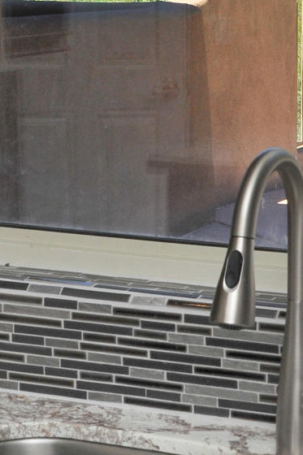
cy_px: -32
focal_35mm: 125
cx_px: 337
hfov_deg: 10.8
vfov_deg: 16.0
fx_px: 1579
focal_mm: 35
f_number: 18
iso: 1000
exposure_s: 1/320
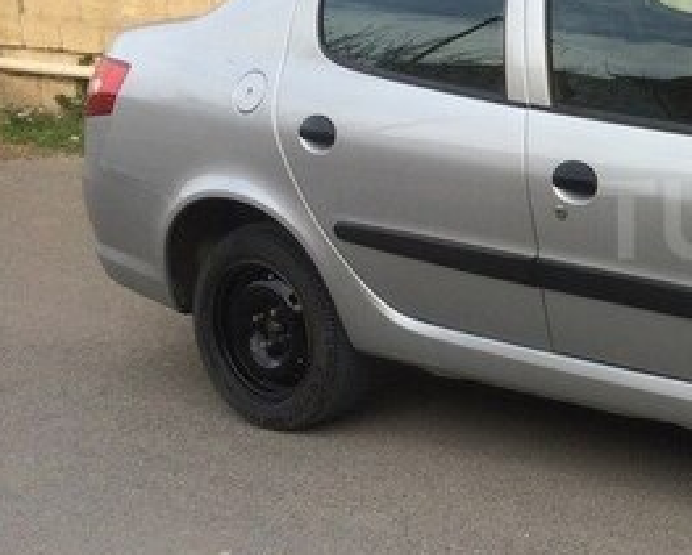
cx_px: 866
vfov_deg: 21.6
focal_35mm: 71
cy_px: 220
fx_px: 1456
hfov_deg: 23.9
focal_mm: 4.15
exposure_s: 1/912
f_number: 2.2
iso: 32
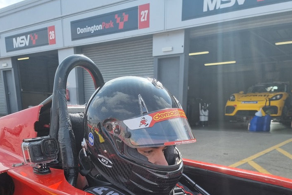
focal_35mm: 36
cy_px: 196
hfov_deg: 53.1
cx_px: 156
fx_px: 292
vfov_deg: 33.6
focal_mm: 6.7
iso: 50
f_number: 1.8
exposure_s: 1/454
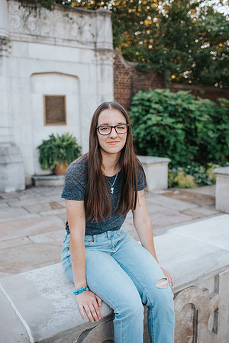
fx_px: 334
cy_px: 172
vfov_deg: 54.4
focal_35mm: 35
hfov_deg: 37.9
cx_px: 114
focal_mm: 35
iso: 450
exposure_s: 1/500
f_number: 2.8
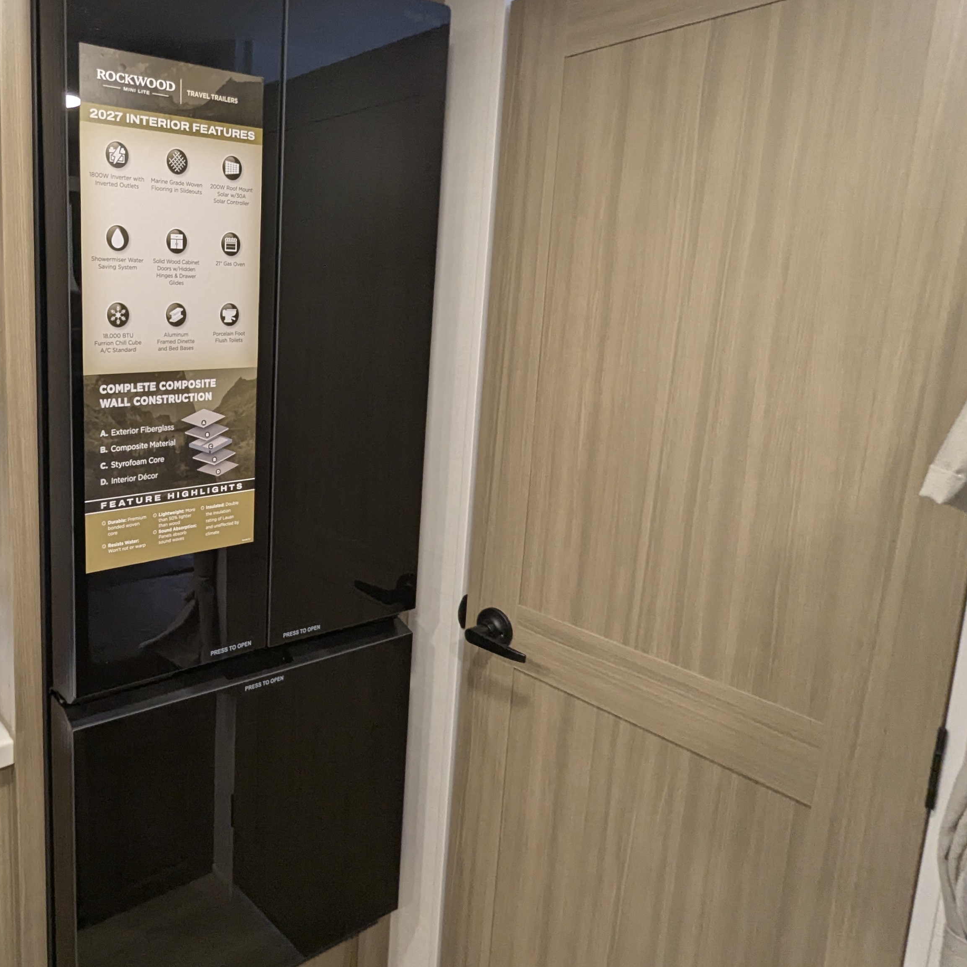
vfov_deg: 62.7
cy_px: 428
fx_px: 790
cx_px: 205
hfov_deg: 58.5
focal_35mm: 25
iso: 352
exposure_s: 1/60.6
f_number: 2.2
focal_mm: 2.35
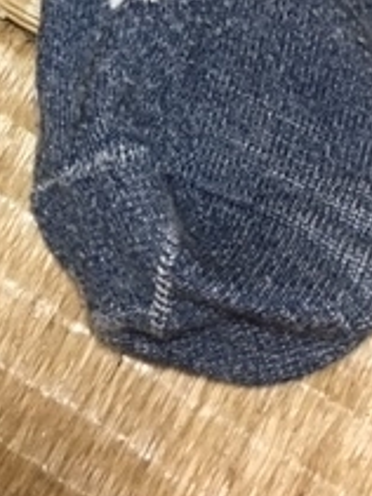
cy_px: -61
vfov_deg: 21.1
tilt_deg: -72.7
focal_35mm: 88
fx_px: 1262
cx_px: -54
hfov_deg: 16.2
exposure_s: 1/17
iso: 200
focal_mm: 4.15
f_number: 2.2
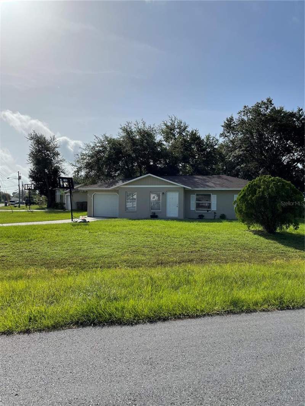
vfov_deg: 67.3
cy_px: 203
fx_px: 305
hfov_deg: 53.1
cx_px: 152
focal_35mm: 26
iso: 32
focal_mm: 4.2
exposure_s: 1/7813
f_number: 1.6
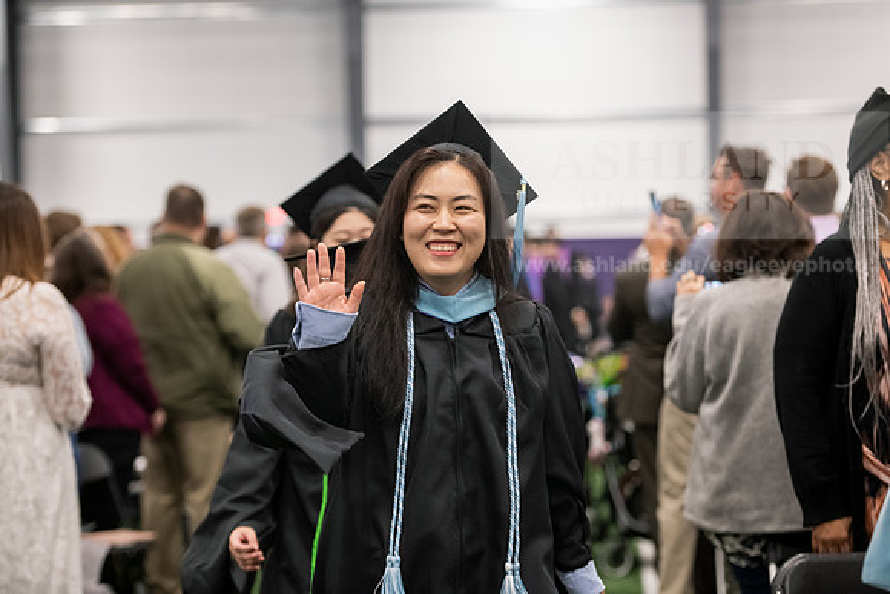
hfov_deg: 20.0
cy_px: 297
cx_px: 445
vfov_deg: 13.4
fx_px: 2522
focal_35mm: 102
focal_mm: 102
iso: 3200
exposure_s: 1/200
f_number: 3.2
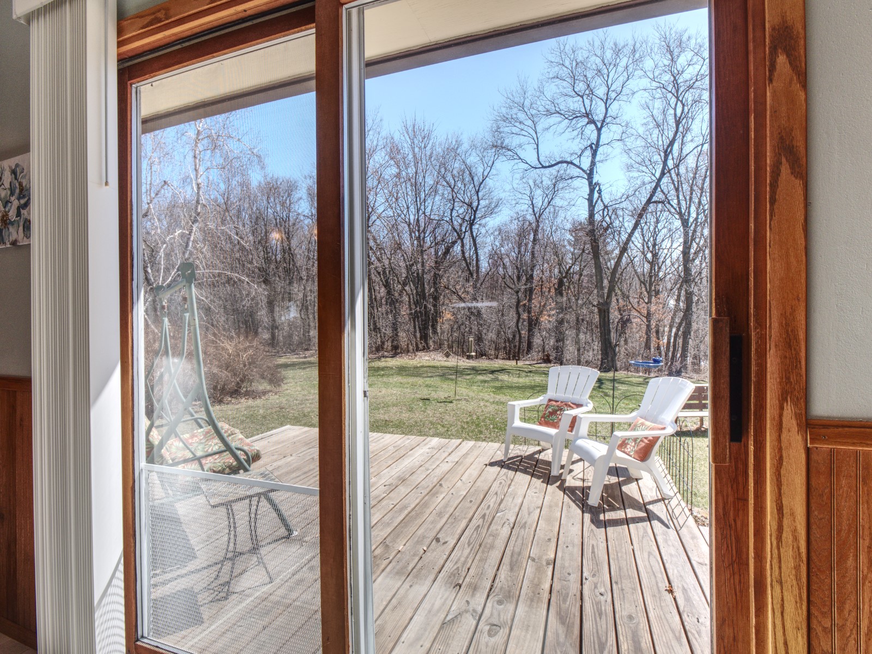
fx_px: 428
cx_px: 436
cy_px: 327
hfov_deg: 91.0
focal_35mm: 17
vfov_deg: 74.7
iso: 200
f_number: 8
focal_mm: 8
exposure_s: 1/250
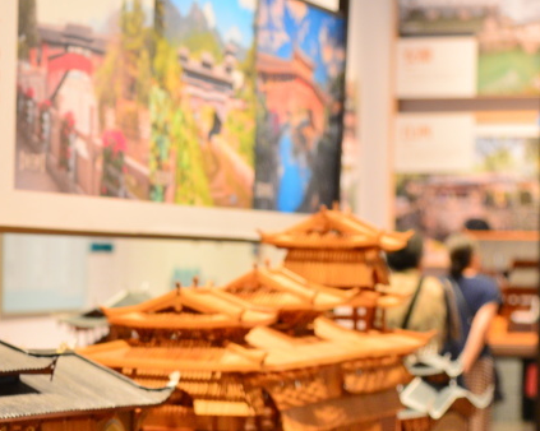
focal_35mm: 150
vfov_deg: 10.2
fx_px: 2396
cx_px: -75
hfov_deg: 12.6
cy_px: 411
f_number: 4.5
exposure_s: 1/40
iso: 1000
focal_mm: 66
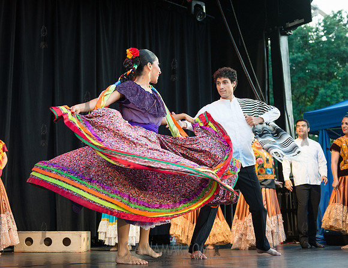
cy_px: 121
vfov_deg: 27.9
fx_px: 537
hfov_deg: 35.7
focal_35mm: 53
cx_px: 128
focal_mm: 44
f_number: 2.8
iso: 1000
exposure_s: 1/640
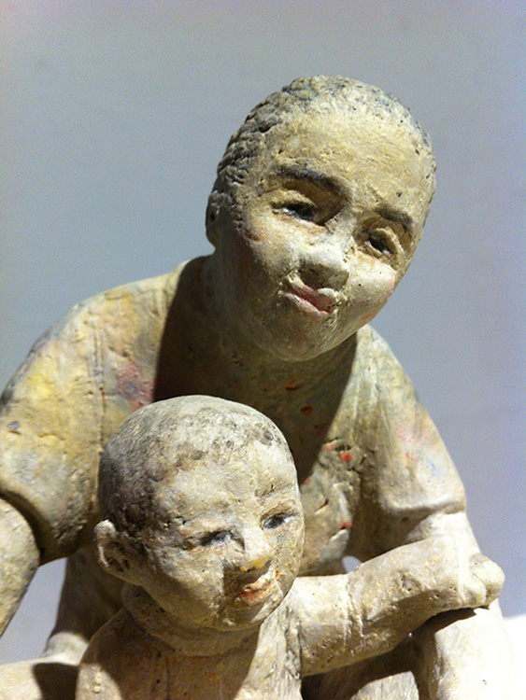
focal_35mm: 35
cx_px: 263
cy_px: 350
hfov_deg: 40.7
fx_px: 709
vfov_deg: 52.6
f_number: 2.8
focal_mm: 3.85
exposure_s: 1/15
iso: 100
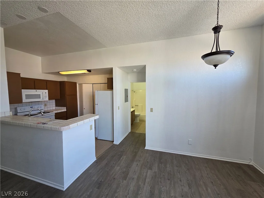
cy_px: 99
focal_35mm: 13
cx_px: 132
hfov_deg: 106.2
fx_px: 99
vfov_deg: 89.9
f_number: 1.9
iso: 80
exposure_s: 1/120
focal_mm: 2.2
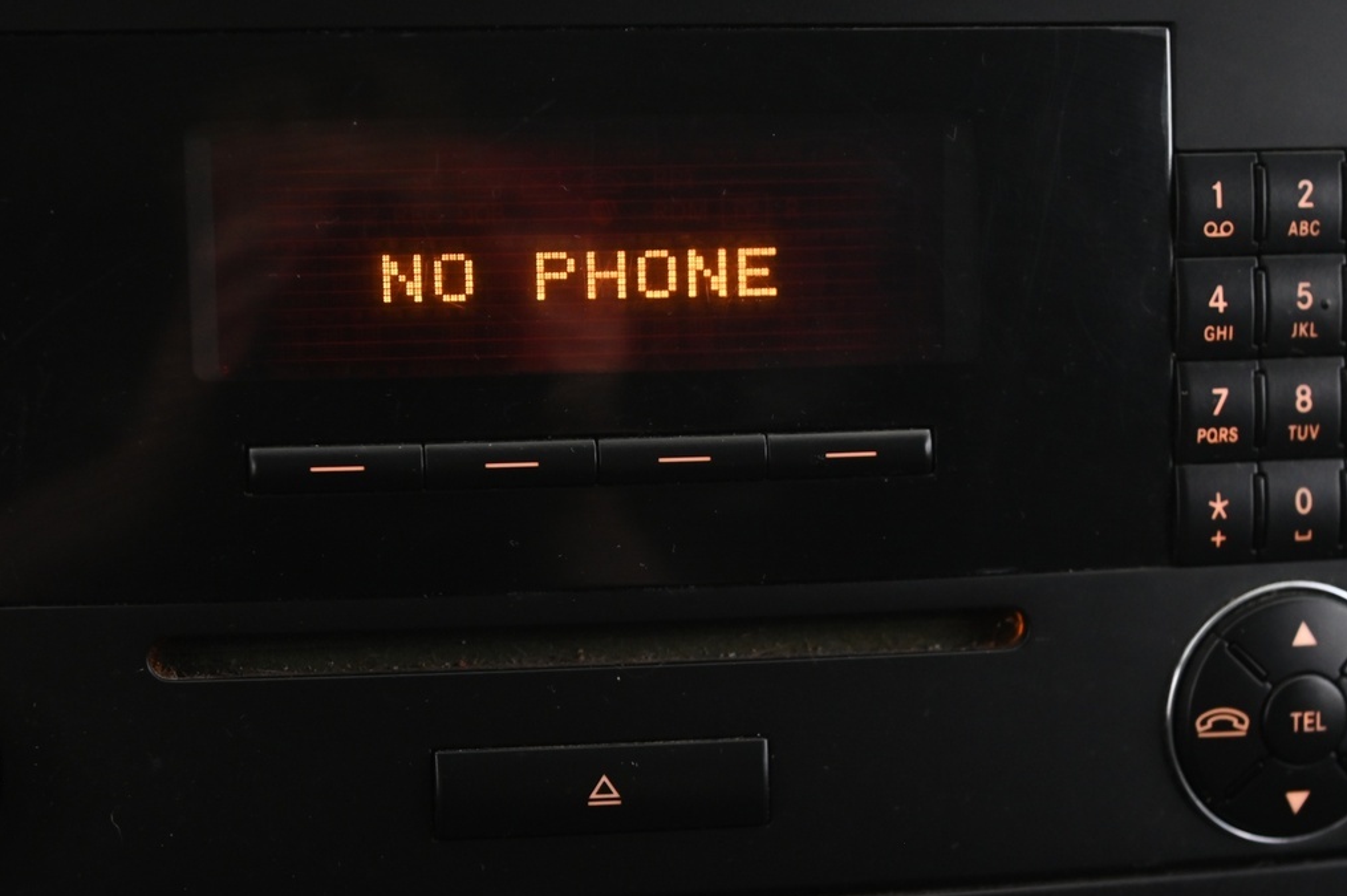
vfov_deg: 17.0
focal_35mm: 80
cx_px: 605
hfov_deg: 25.4
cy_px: 632
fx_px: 2991
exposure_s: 1/10
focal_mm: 50
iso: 2000
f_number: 4
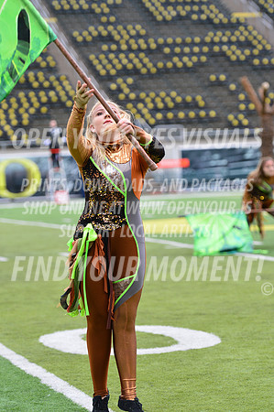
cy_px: 206
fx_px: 1716
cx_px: 137
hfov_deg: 9.1
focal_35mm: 150
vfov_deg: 13.7
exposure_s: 1/500
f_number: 4.5
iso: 640
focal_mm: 150
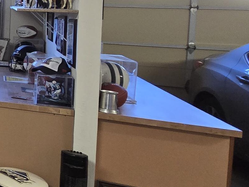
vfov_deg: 28.2
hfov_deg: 22.1
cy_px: 7
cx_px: -203
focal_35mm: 49
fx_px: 352
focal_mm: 2.2
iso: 250
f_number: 2.2
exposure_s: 1/60
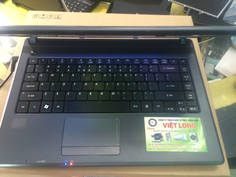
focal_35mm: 29
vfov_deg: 48.2
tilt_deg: -58.6
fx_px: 198
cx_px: 118
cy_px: 88
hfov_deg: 61.7
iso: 320
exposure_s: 1/15
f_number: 2.2
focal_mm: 4.15
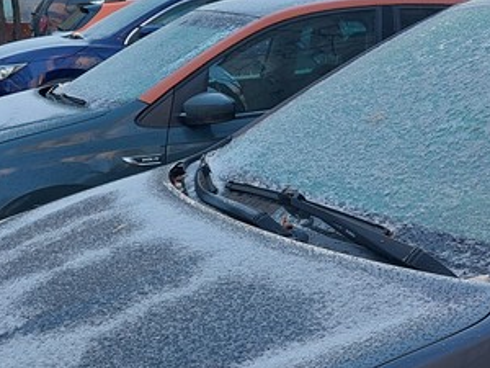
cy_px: 296
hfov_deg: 30.2
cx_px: 297
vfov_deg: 22.6
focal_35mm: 64
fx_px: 906
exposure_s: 1/100
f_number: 1.8
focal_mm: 5.23
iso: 80
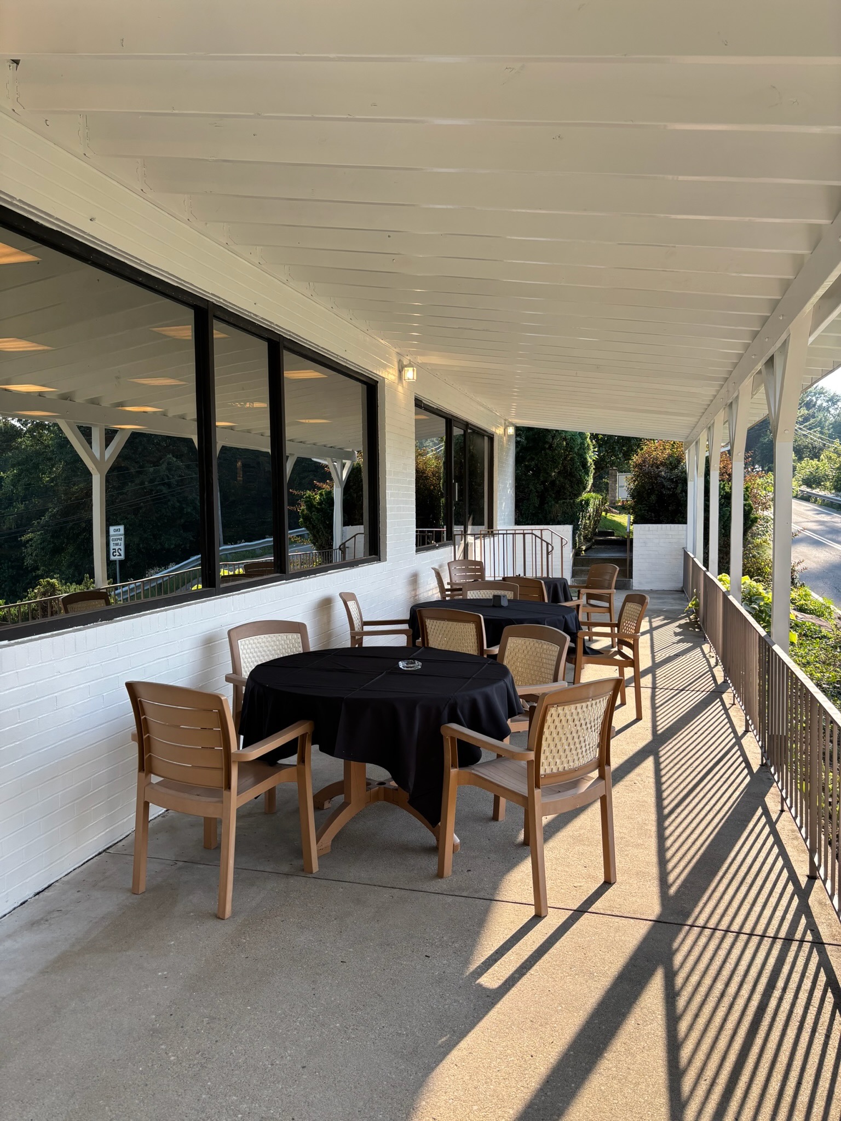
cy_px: 560
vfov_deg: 67.3
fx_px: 842
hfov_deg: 53.1
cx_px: 420
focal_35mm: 26
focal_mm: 5.96
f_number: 1.6
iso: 50
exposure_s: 1/477
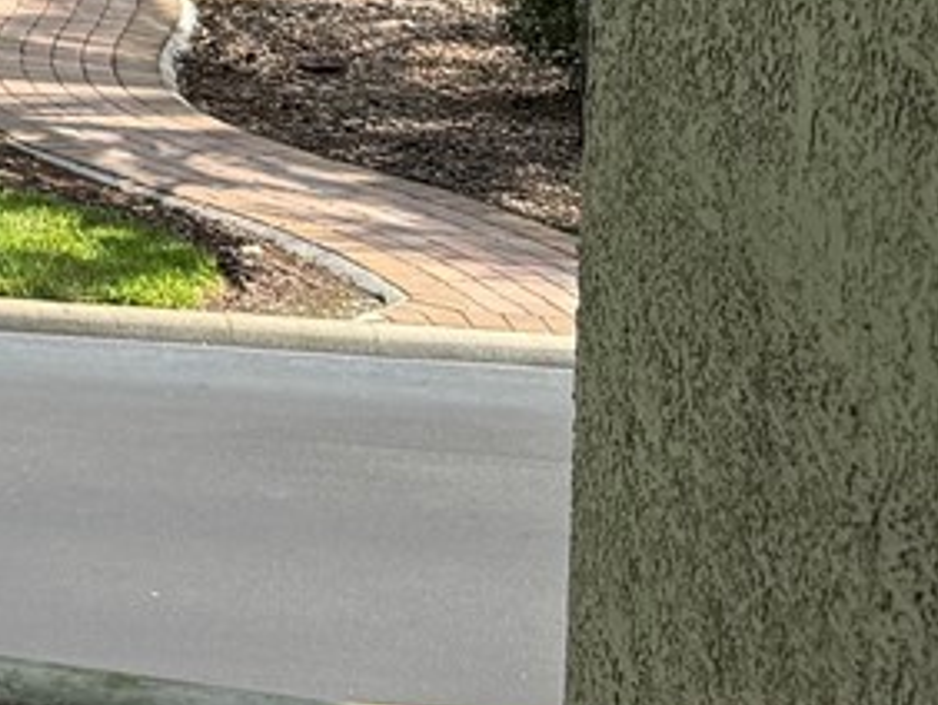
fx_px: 3688
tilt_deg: -3.2
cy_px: -662
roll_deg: -1.2
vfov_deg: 10.2
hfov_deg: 12.1
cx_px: -1174
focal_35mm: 136
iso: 80
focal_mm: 6.76
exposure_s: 1/1869
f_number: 1.78
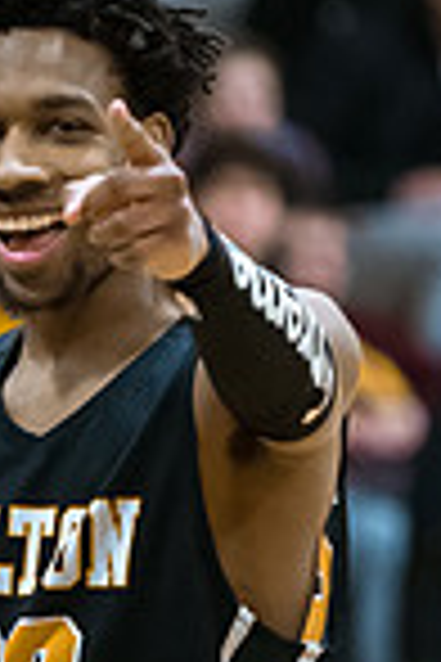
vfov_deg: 2.2
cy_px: 410
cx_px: 104
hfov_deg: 1.5
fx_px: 16867
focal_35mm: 918
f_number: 2.8
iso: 3200
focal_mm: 200
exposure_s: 1/400
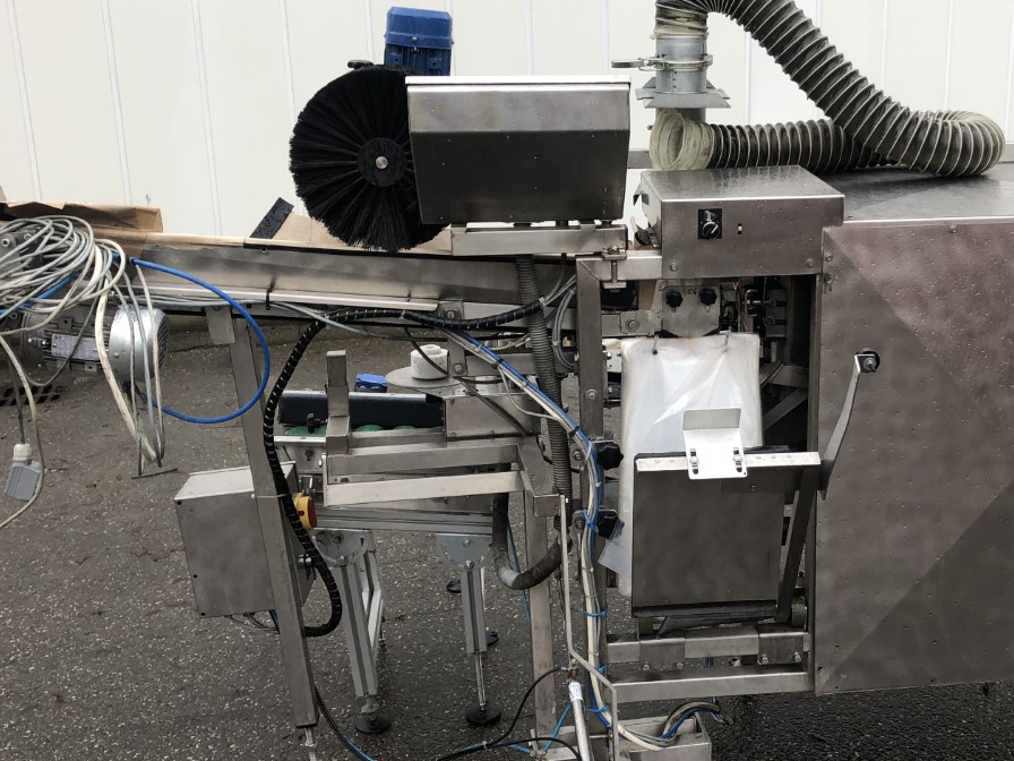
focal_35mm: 45
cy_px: 368
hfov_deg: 41.7
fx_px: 1318
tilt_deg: -15.7
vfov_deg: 32.2
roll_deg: +1.3
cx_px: 653
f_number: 1.8
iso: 40
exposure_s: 1/120
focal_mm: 4
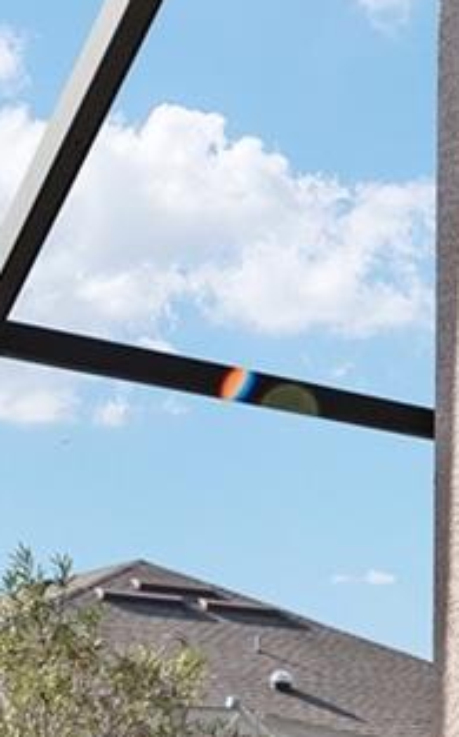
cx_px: 864
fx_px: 1464
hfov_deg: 15.1
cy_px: 746
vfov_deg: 26.6
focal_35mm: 73
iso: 100
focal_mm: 14
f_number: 8
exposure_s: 1/200
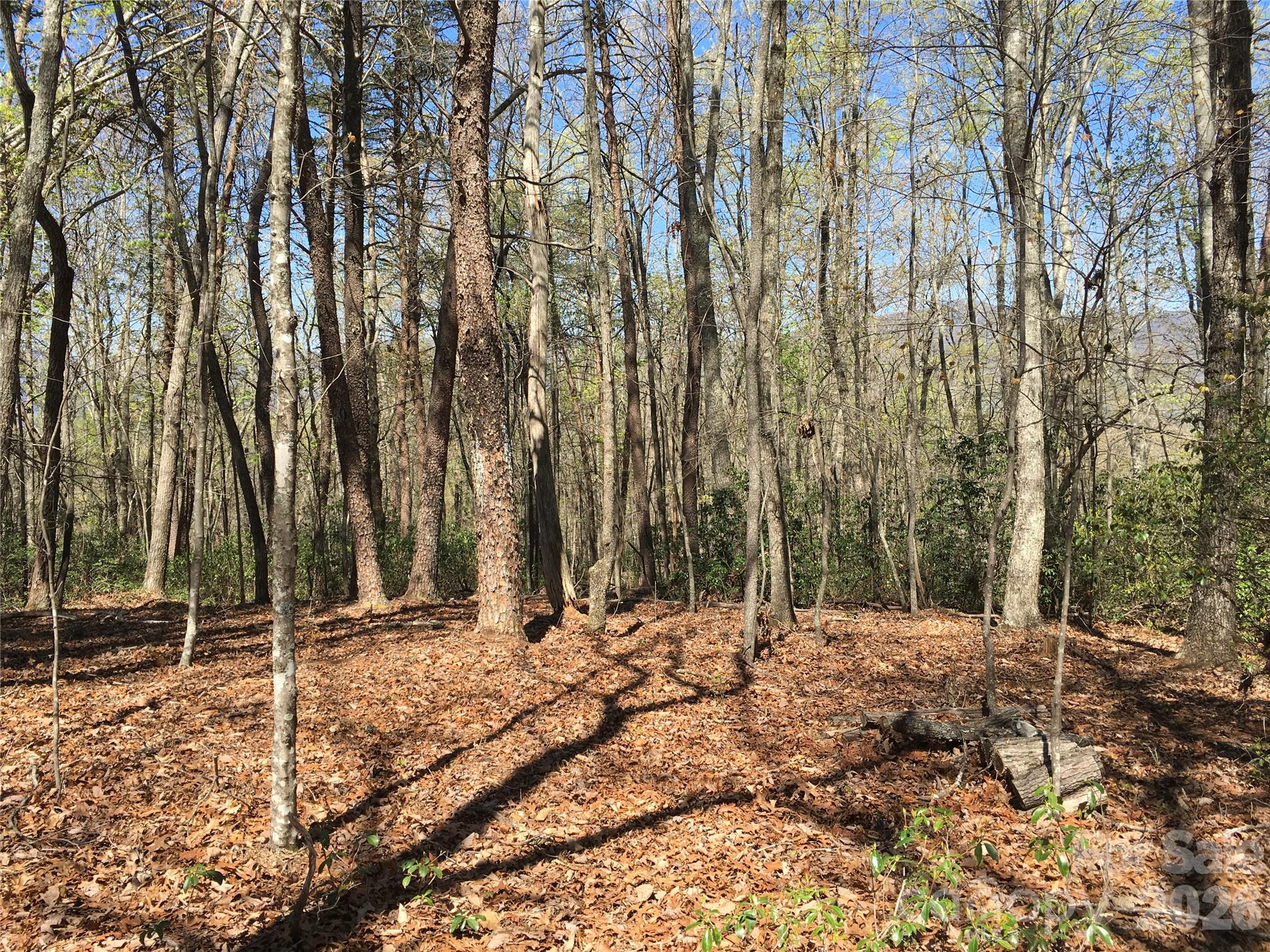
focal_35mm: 29
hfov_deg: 61.7
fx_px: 1064
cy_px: 476
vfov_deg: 48.2
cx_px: 635
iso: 25
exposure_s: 1/718
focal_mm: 4.15
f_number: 2.2
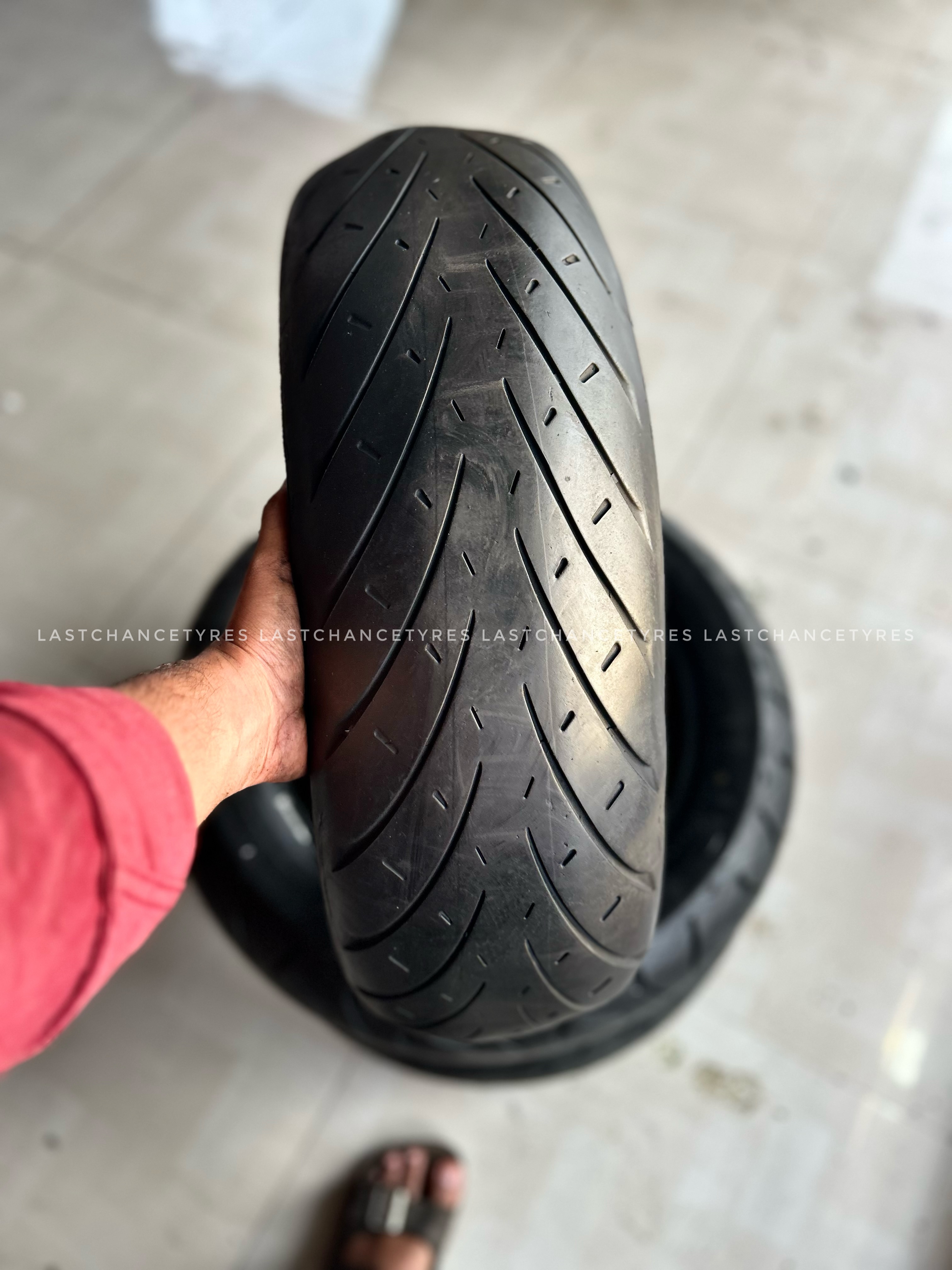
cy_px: 635
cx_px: 476
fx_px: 953
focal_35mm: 26
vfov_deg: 67.3
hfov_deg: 53.1
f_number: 1.5
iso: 100
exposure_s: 1/100
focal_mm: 5.7
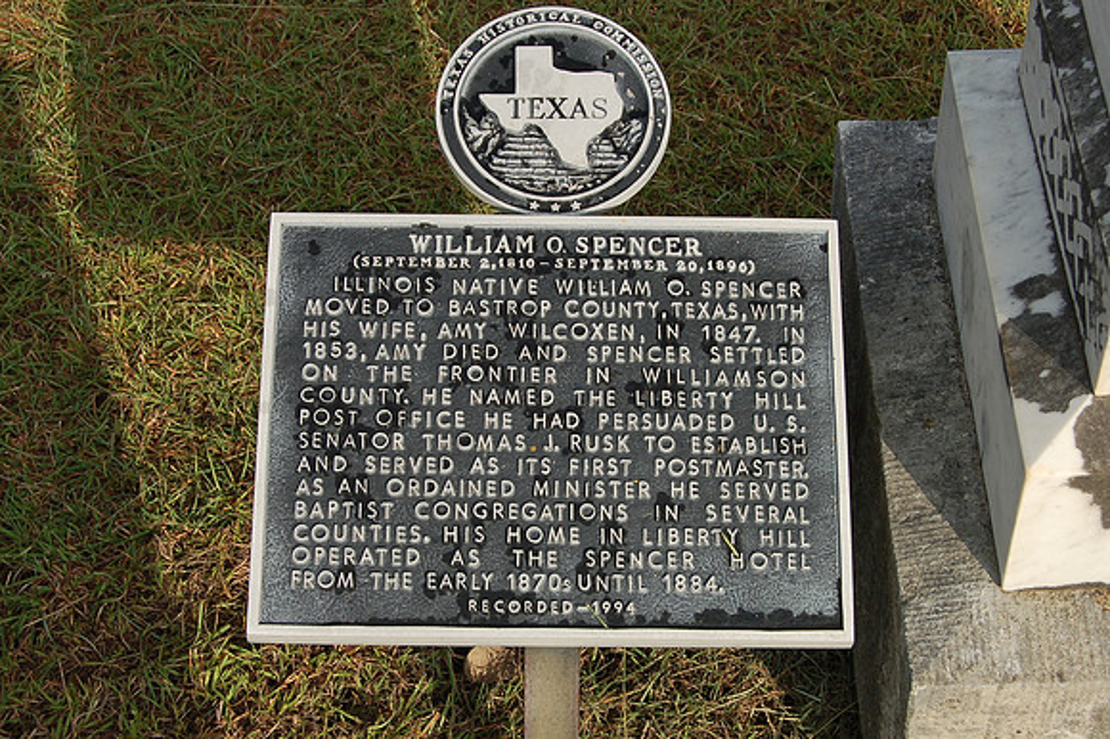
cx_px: 555
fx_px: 1756
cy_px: 370
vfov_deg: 23.8
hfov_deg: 35.1
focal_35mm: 57
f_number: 9
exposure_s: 1/320
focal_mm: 38
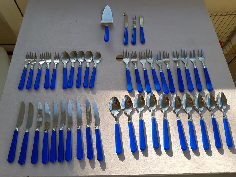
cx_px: 118
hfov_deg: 67.3
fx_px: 177
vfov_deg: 53.1
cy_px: 88
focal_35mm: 26
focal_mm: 3.92
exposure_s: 1/430
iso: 40
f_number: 1.7
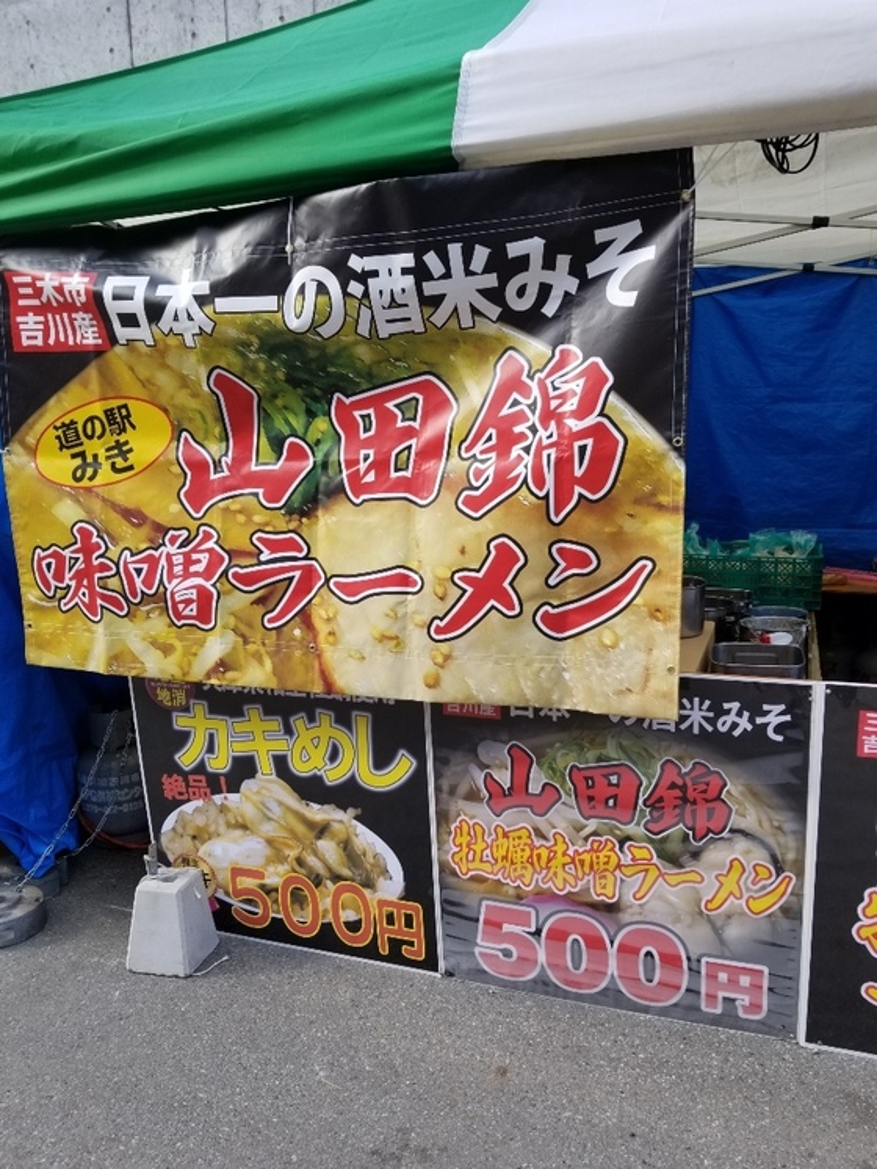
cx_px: 438
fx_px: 879
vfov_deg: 67.3
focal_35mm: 26
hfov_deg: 53.1
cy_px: 584
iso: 50
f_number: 1.7
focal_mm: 4.3
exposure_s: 1/620
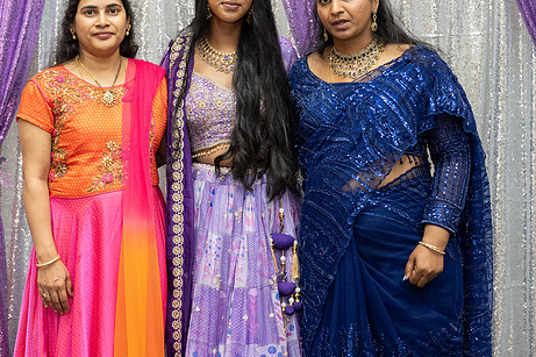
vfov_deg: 13.5
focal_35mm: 101
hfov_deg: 20.1
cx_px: 154
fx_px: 1503
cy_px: 137
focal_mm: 68
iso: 1000
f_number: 3.5
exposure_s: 1/160
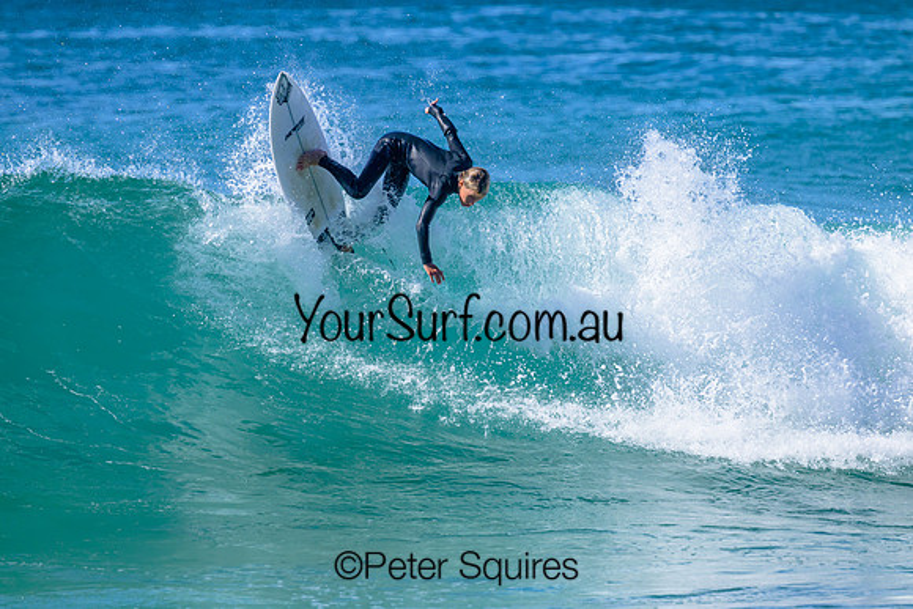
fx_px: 16234
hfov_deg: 3.2
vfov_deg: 2.1
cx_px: 456
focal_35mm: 640
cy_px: 304
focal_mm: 640
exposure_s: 1/2000
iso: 800
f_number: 11
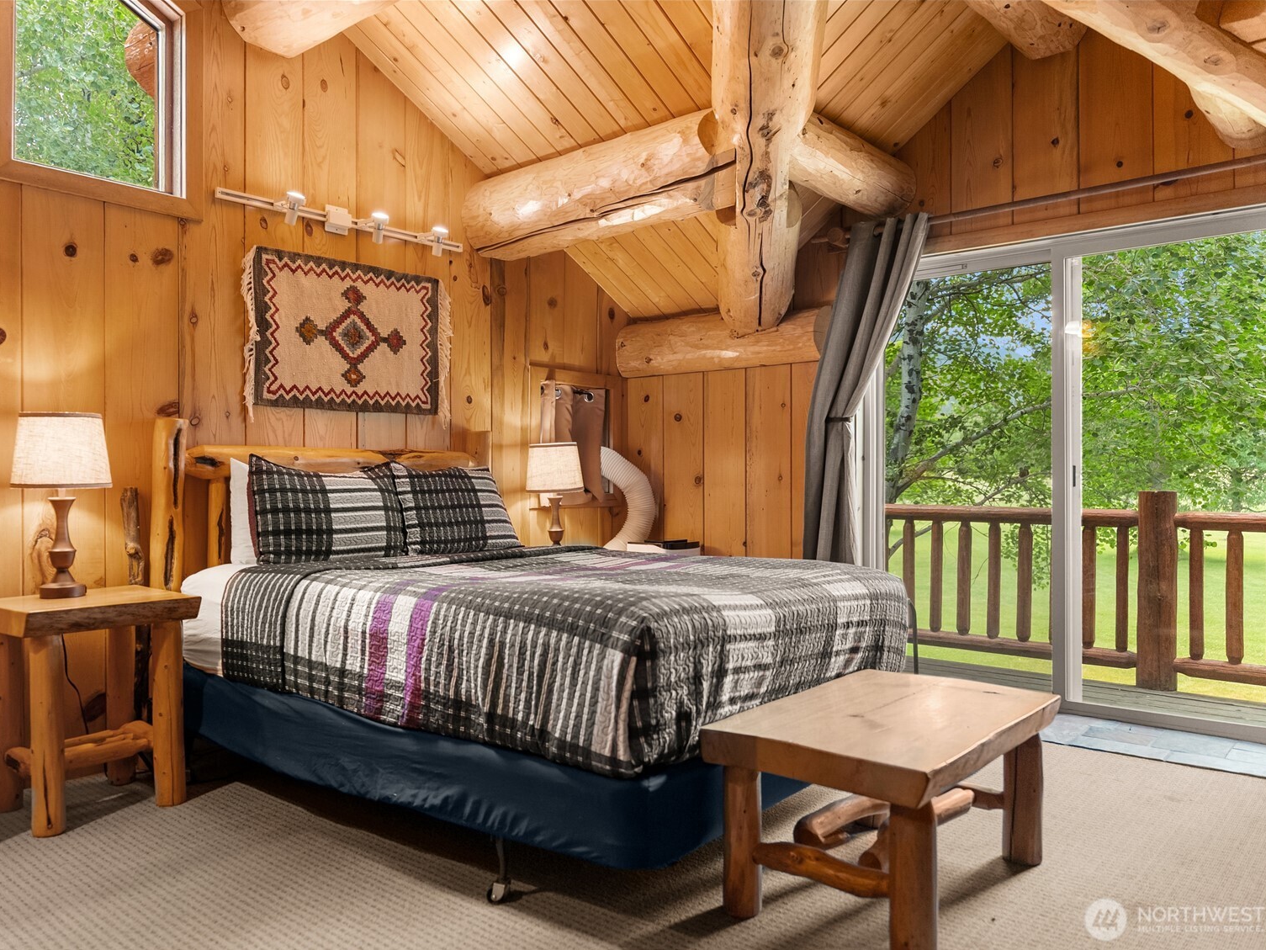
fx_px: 951
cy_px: 475
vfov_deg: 53.1
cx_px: 577
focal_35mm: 26
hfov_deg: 67.2
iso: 400
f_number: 2.8
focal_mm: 24
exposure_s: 1/15
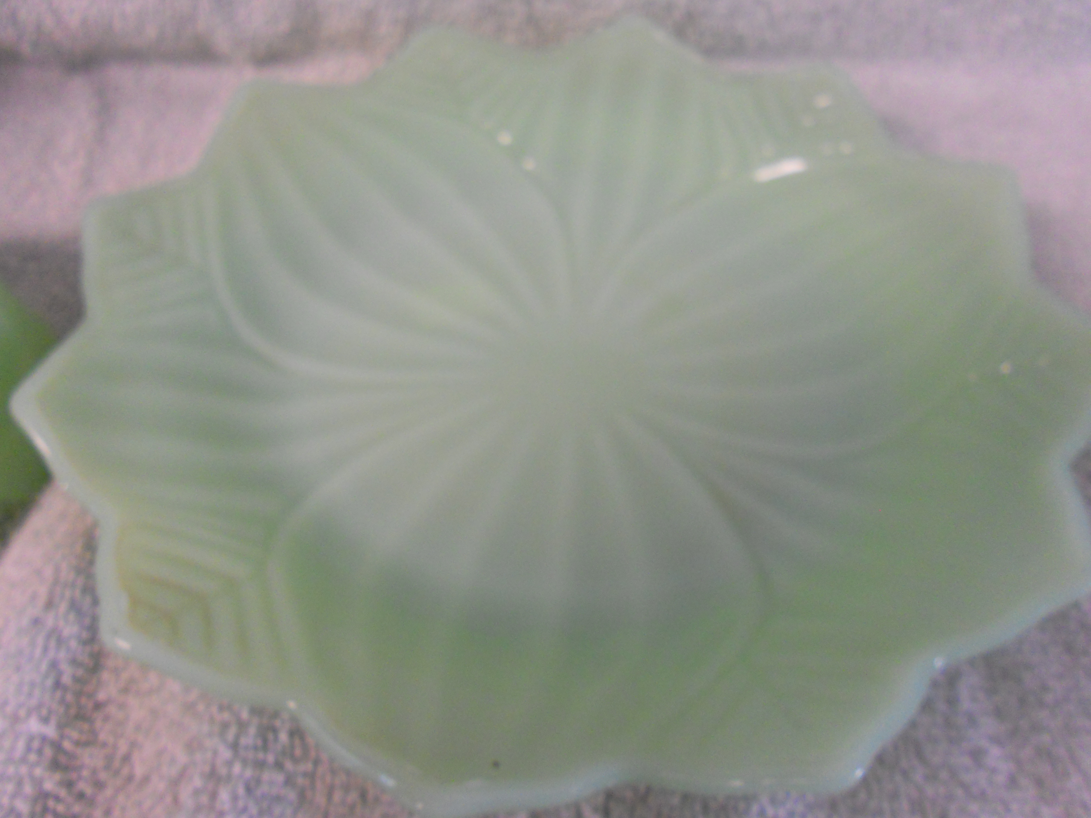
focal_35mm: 32
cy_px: 409
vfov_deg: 44.2
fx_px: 1009
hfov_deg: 56.8
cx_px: 546
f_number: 3.5
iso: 400
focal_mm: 5.8
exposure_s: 1/30
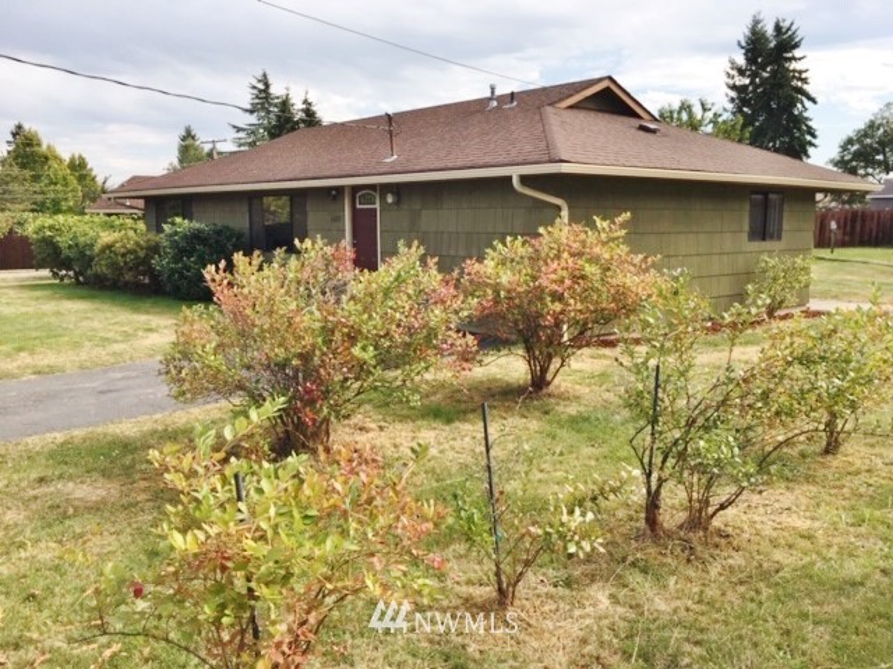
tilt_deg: -6.5
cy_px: 334
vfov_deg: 48.2
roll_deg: -0.7
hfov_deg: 61.7
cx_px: 446
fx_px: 748
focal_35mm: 29
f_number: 2.2
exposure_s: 1/938
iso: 25
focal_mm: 4.15
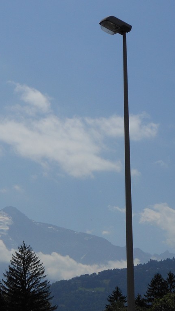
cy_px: 178
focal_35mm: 141
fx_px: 1163
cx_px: -30
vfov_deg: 15.2
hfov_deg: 8.5
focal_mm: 13.6
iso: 80
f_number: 14.1
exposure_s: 1/250
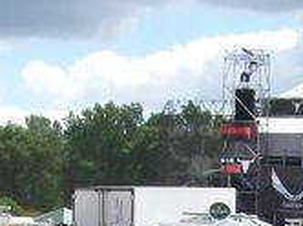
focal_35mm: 173
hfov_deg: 11.4
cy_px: 355
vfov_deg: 8.3
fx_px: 1512
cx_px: 248
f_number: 4.8
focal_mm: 6
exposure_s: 1/567
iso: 80
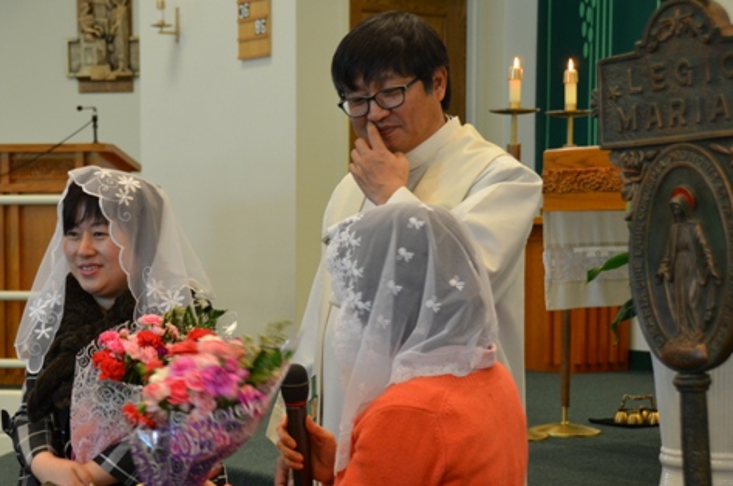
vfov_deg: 16.8
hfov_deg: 25.0
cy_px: 313
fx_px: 1646
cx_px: 255
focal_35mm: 81
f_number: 4.5
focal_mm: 40
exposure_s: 1/30
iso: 800
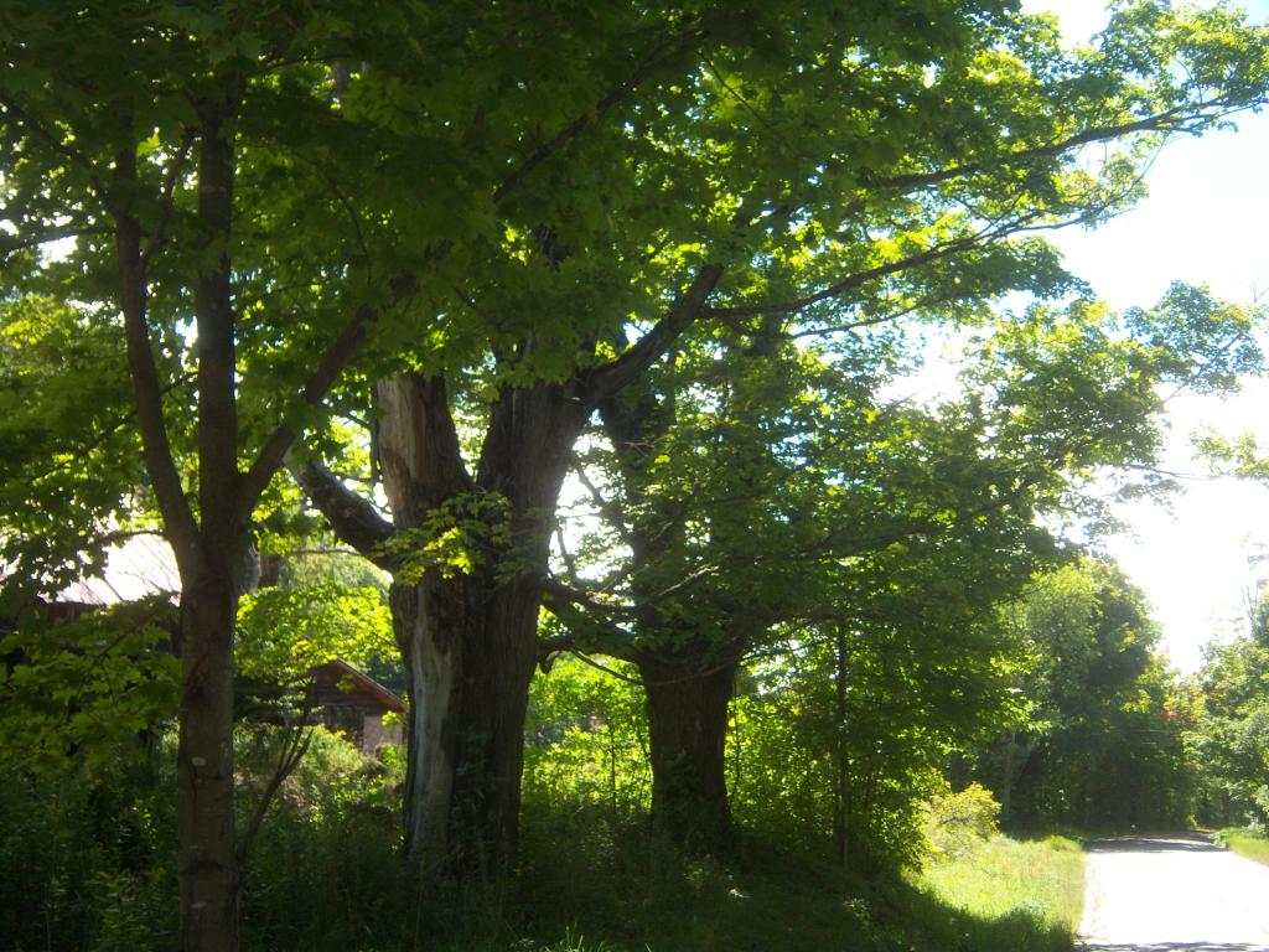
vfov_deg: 39.7
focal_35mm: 36
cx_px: 634
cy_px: 476
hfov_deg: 51.4
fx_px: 1320
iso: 80
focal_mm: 7.5
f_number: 2.8
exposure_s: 1/320
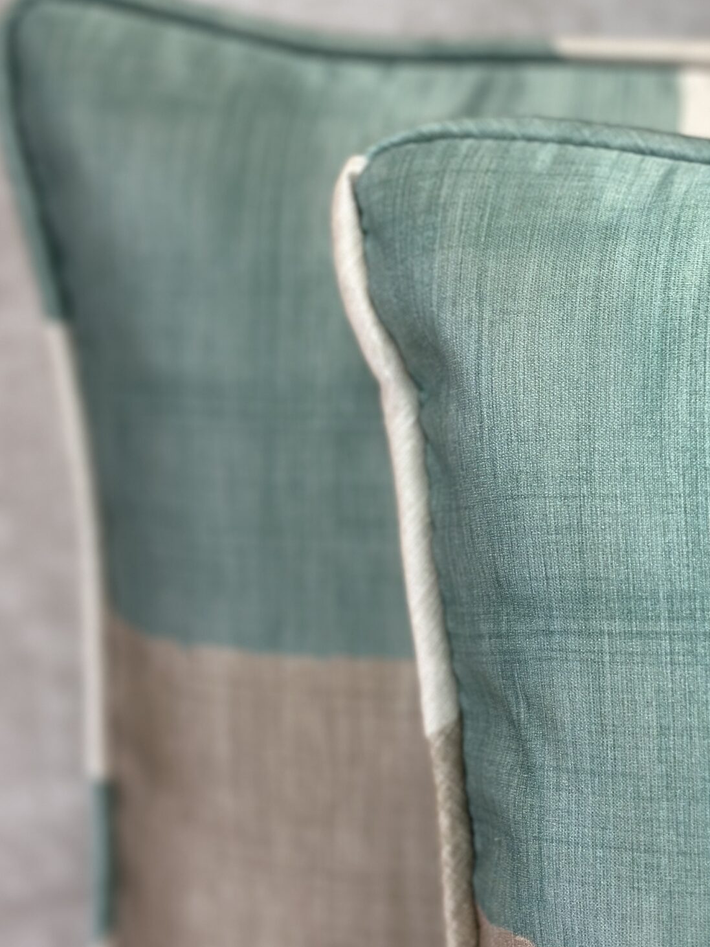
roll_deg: +2.5
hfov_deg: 17.4
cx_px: 559
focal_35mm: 84
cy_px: 392
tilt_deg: -13.9
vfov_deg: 23.3
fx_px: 2298
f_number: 1.78
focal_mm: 6.86
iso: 64
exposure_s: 1/129
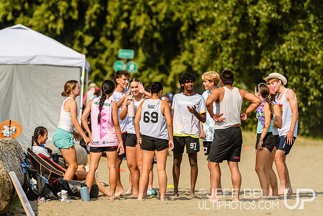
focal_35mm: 300
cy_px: 108
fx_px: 2692
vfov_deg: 4.6
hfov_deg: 6.9
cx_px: 162
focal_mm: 200
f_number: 3.2
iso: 100
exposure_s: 1/2000
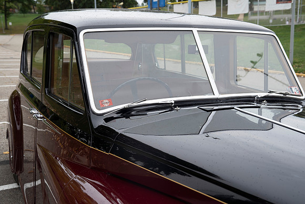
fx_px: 381
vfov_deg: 29.9
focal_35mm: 45
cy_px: 102
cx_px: 152
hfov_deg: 43.6
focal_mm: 45
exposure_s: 1/250
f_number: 5.6
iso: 200
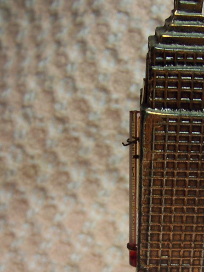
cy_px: 240
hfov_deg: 19.5
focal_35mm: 75
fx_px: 589
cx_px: 155
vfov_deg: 25.3
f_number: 2.8
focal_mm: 5.6
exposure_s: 1/60
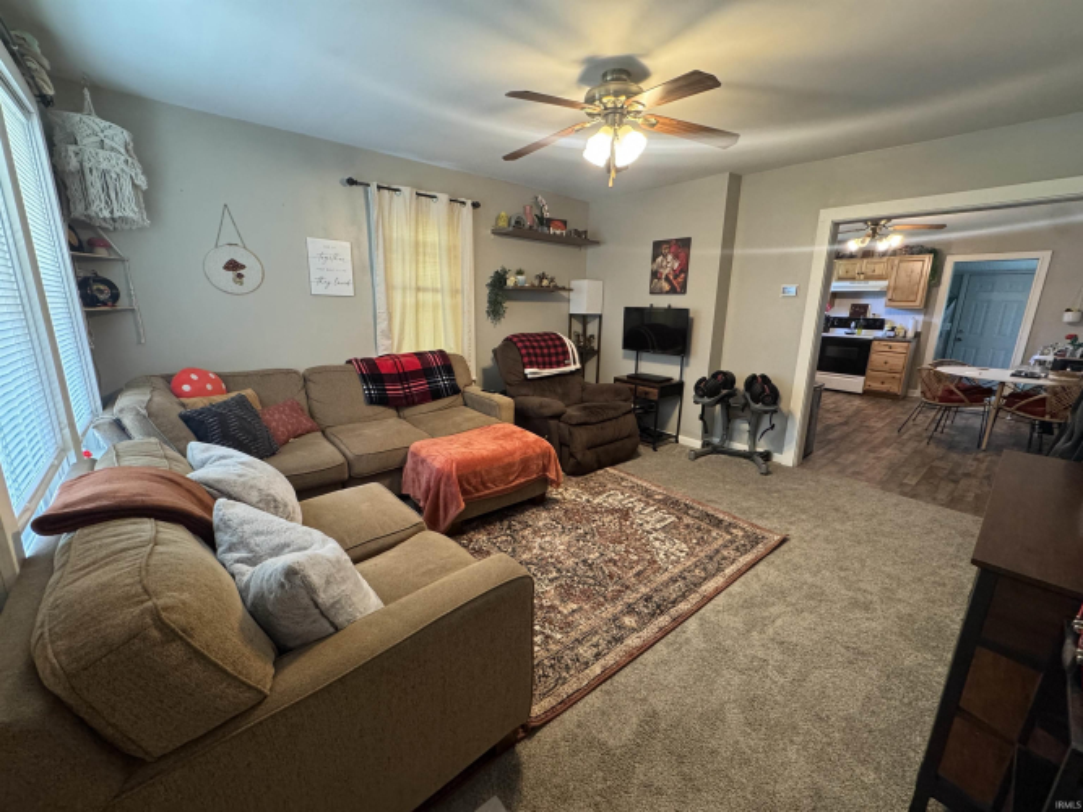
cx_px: 542
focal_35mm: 14
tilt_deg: -14.2
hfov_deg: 102.1
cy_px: 406
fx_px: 438
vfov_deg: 85.7
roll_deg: -0.7
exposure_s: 1/60
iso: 400
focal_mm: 2.22
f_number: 2.2
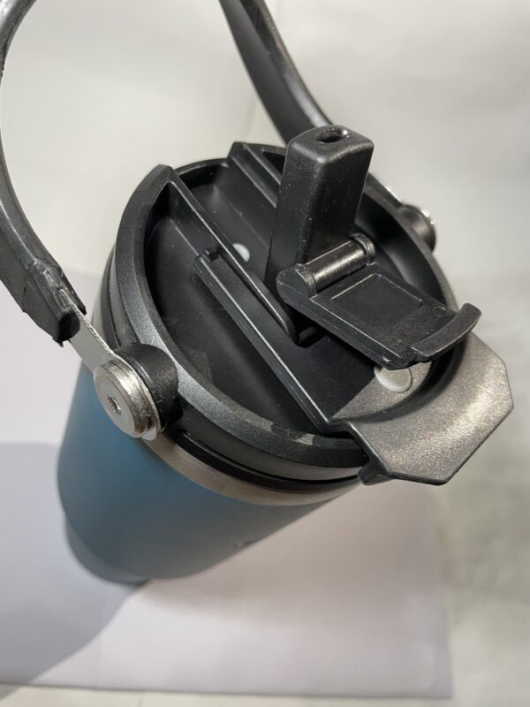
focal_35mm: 26
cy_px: 354
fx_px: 531
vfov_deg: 67.3
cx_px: 265
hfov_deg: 53.1
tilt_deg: -51.4
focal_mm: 4.2
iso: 100
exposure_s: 1/50
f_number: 1.6
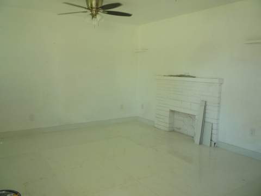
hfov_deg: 60.0
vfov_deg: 46.8
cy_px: 98
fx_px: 226
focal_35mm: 30
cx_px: 130
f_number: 3.3
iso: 100
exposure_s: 1/40
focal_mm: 5.2
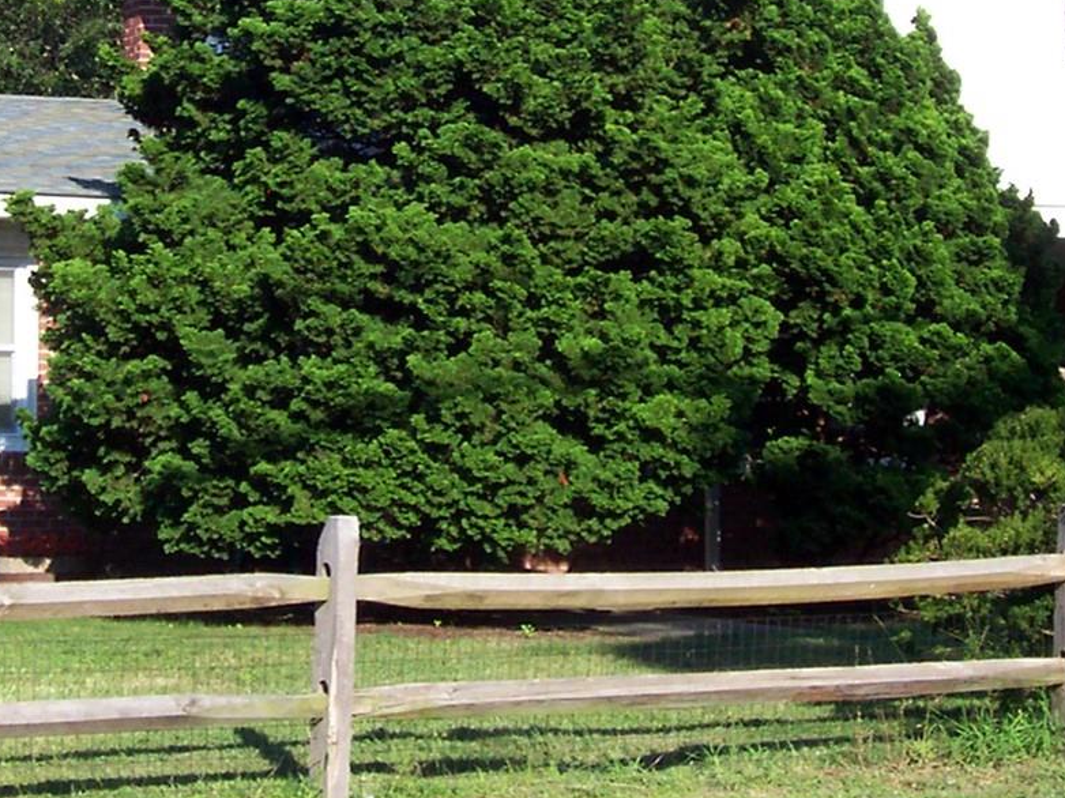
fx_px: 3383
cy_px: 113
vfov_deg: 13.4
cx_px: 441
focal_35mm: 110
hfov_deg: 17.9
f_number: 5.6
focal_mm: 7
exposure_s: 1/228
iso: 80
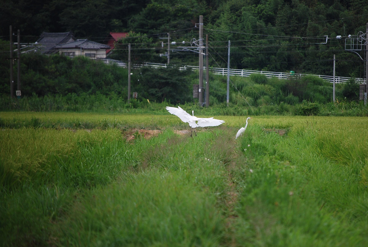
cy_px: 124
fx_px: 3070
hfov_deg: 6.9
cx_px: 184
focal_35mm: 300
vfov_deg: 4.6
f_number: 5.6
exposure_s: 1/500
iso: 250
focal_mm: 200
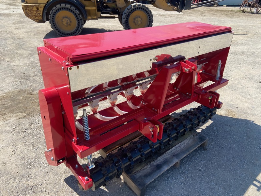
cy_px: 98
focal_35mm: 26
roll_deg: +0.5
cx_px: 130
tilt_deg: -30.7
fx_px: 196
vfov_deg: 53.1
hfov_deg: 67.3
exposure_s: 1/1838
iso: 32
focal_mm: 4.25
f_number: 1.8
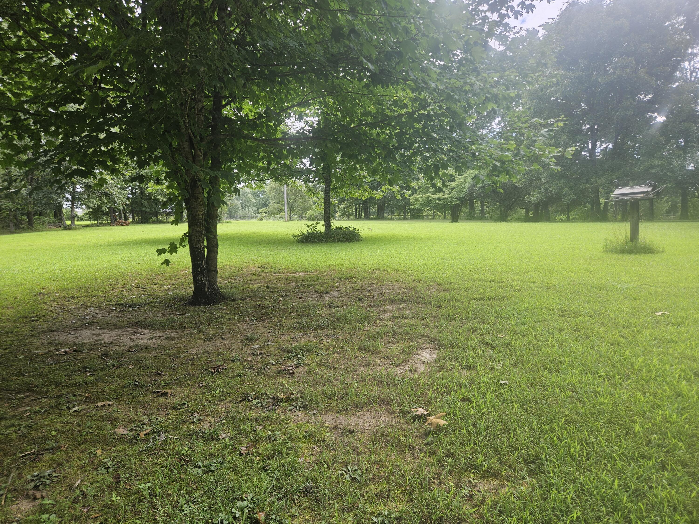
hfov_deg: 73.9
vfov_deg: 58.9
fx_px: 464
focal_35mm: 23
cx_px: 350
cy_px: 262
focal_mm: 5.4
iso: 25
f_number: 1.8
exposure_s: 1/311
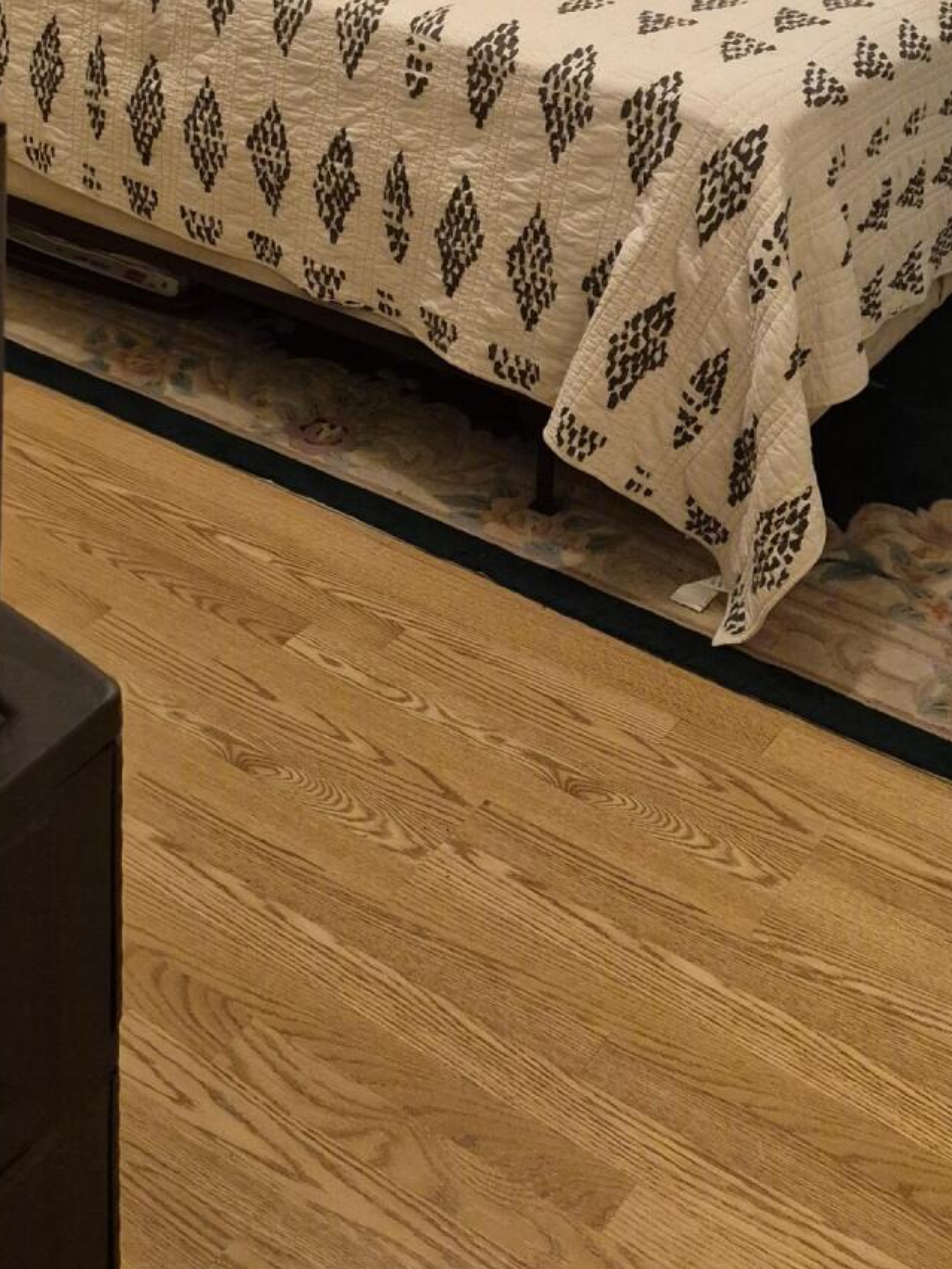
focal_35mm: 54
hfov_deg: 26.8
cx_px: 268
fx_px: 1980
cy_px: -39
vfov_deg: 32.3
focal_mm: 5.4
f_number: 1.8
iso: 800
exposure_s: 1/120
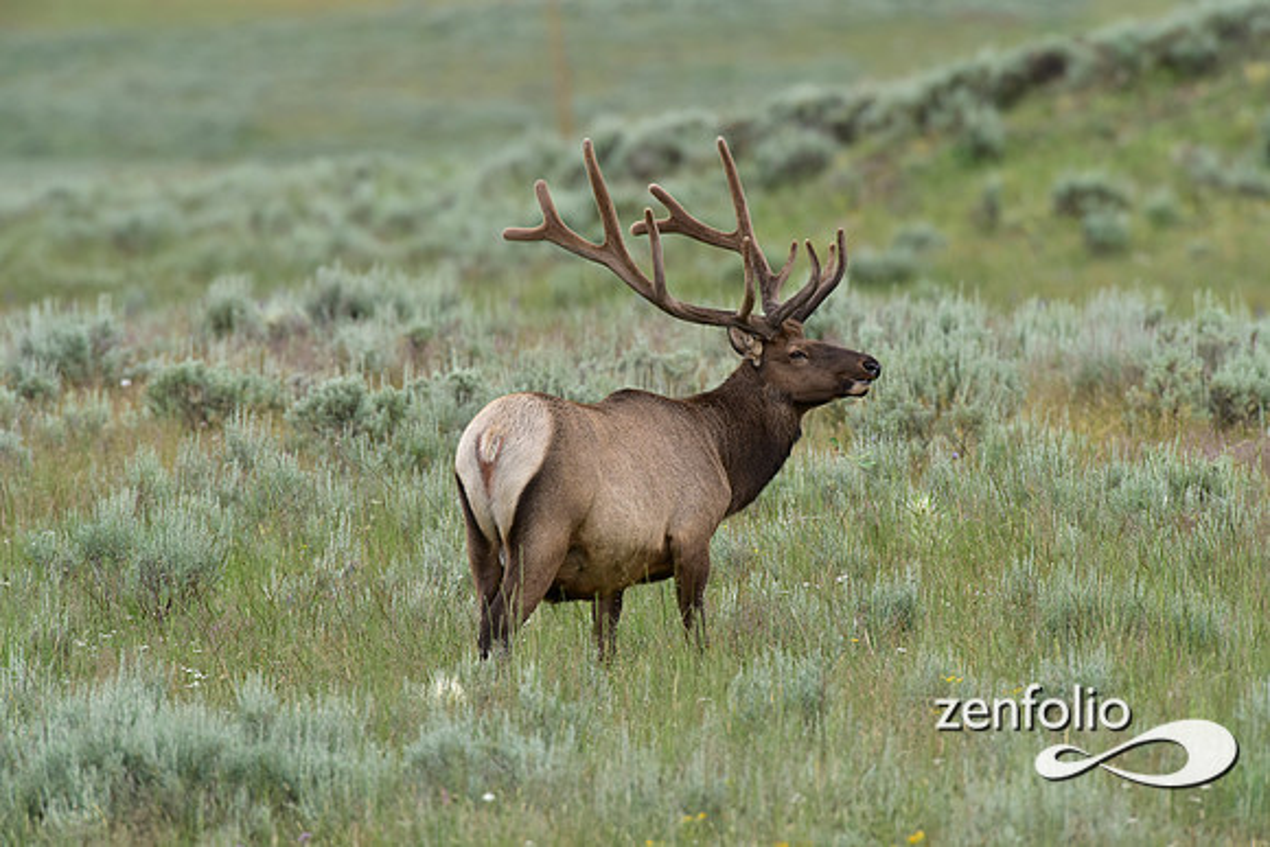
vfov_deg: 1.6
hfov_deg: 2.4
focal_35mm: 850
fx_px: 29992
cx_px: 635
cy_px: 424
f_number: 10
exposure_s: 1/500
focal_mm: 850
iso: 1000
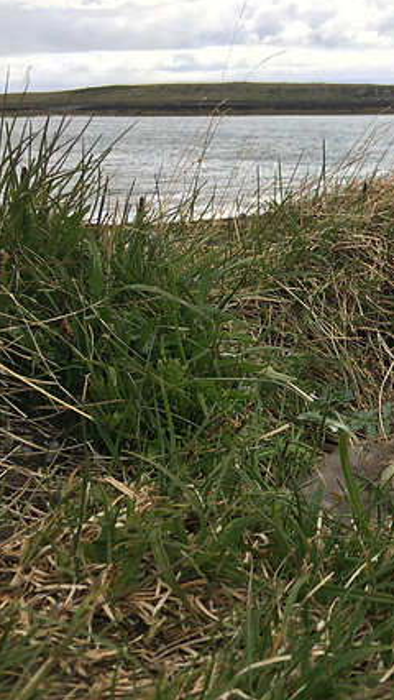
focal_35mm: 43
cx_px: 473
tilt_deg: -18.7
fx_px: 798
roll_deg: +2.4
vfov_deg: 47.3
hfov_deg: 25.0
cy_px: 349
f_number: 2.2
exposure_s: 1/503
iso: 25
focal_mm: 4.15
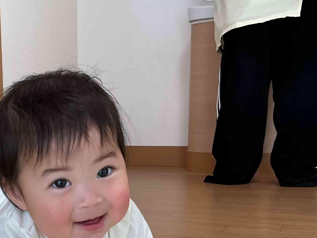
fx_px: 586
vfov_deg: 22.4
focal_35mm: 64
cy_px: 216
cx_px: 58
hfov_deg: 29.5
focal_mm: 3
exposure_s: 1/60
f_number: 1.8
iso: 32
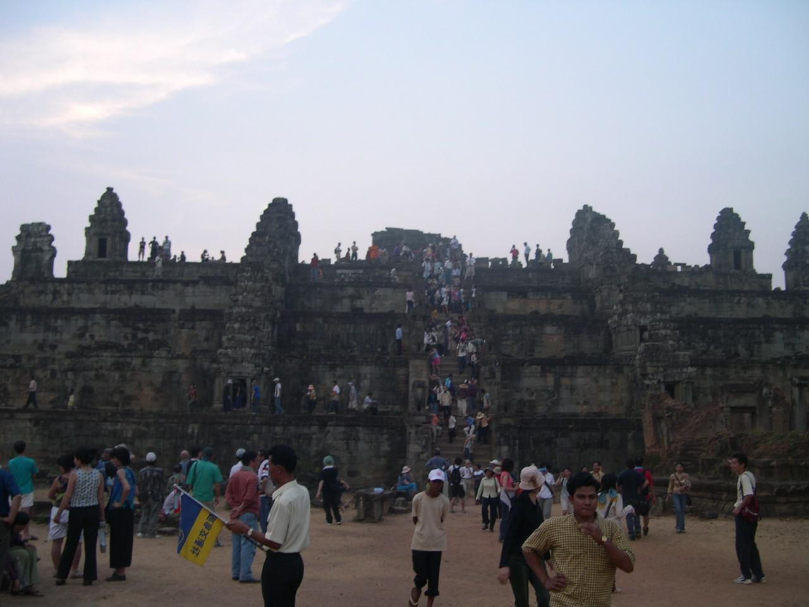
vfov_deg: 37.7
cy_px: 304
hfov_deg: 49.0
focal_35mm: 38
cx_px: 404
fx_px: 888
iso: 100
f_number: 2.8
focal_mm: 8
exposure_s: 1/102
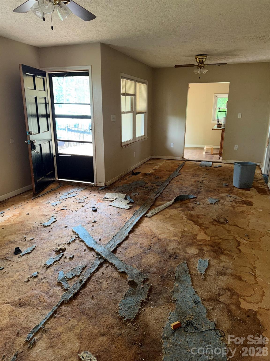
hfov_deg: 56.8
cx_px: 135
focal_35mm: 24
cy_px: 180
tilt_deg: -17.2
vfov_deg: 71.6
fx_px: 250
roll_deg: -0.4
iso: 80
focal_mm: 6.76
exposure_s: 1/17
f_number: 1.78
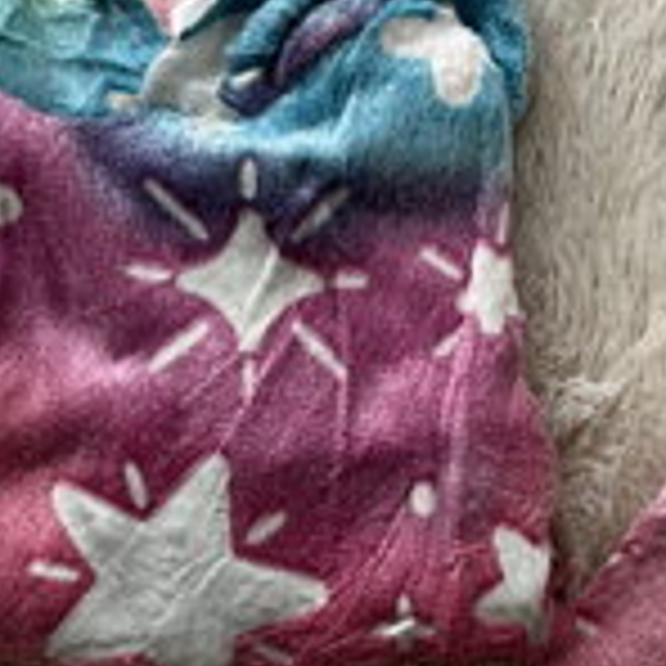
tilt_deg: -85.8
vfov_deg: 20.8
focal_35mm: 83
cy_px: 466
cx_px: 490
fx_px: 1807
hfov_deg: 20.7
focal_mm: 5.1
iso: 125
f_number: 1.6
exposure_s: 1/121
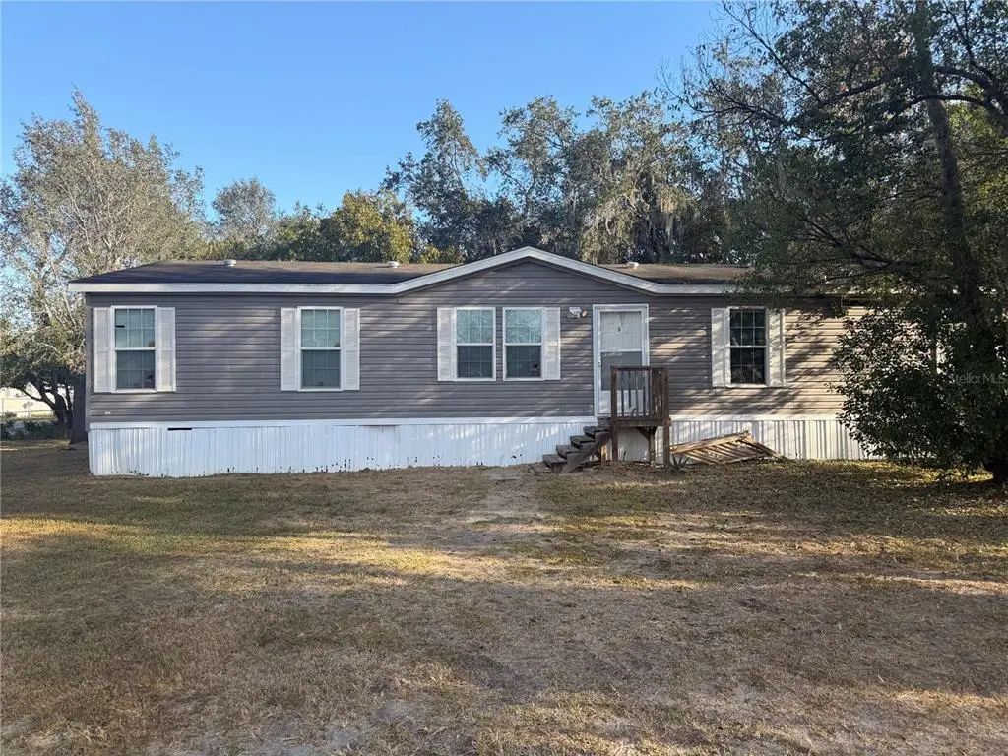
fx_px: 699
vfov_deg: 56.8
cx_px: 504
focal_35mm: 24
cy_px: 378
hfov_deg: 71.6
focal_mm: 6.76
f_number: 1.78
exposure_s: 1/1018
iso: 80
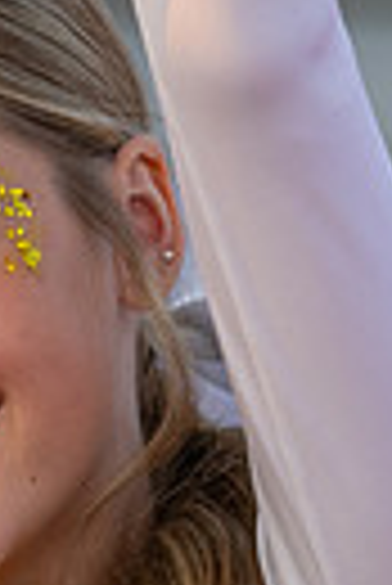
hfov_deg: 0.9
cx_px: -41
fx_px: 25345
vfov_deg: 1.3
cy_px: 446
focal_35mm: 1556
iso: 360
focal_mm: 300
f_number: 2.8
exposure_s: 1/640
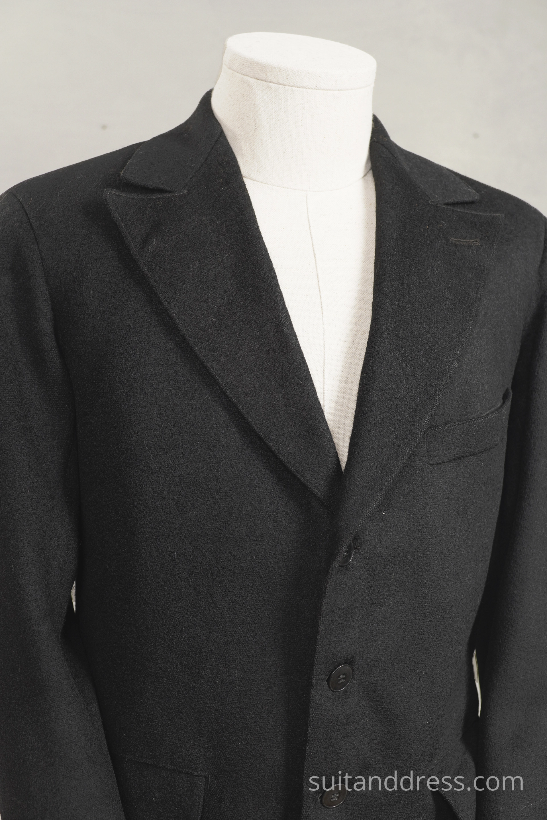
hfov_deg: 28.1
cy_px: 410
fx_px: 1094
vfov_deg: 41.1
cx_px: 274
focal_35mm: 48
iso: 200
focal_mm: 32
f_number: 4
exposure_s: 1/13
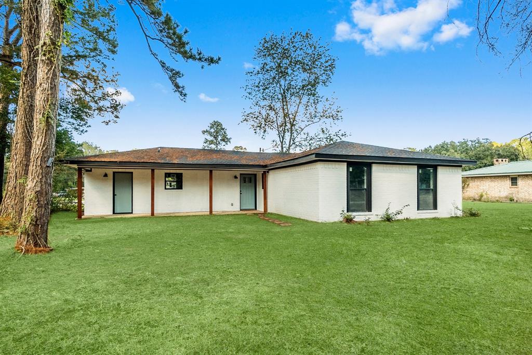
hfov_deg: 90.0
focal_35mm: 18
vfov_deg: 67.4
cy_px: 178
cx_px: 266
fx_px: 266
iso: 1600
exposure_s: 1/200
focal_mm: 12
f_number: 8
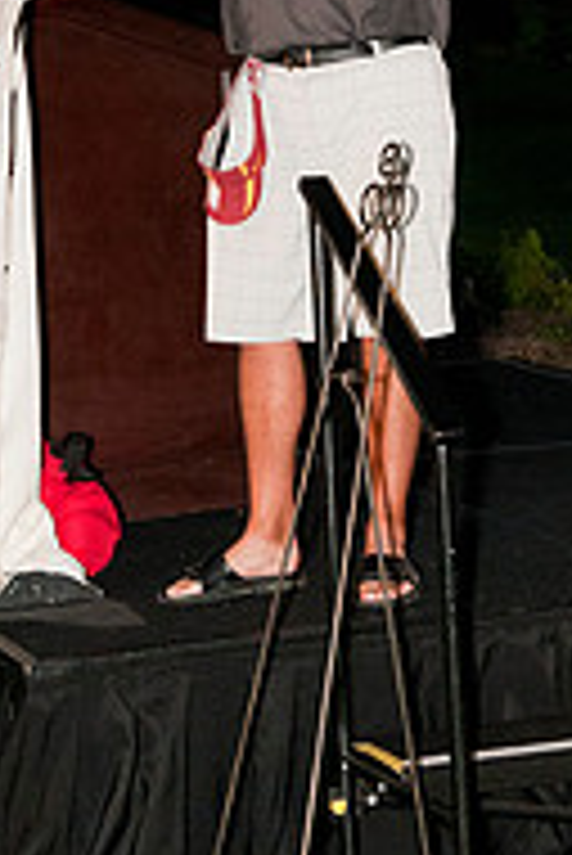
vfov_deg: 16.1
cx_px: 381
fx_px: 2950
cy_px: -68
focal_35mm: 124
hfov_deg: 11.1
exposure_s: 1/60
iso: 1000
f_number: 5
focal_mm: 35
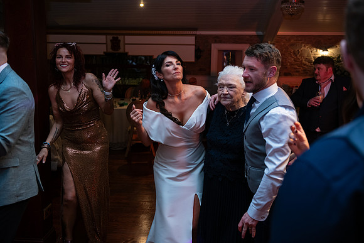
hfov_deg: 50.7
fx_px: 384
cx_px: 182
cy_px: 122
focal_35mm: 38
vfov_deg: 35.1
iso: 640
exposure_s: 1/160
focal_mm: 38
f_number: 3.5
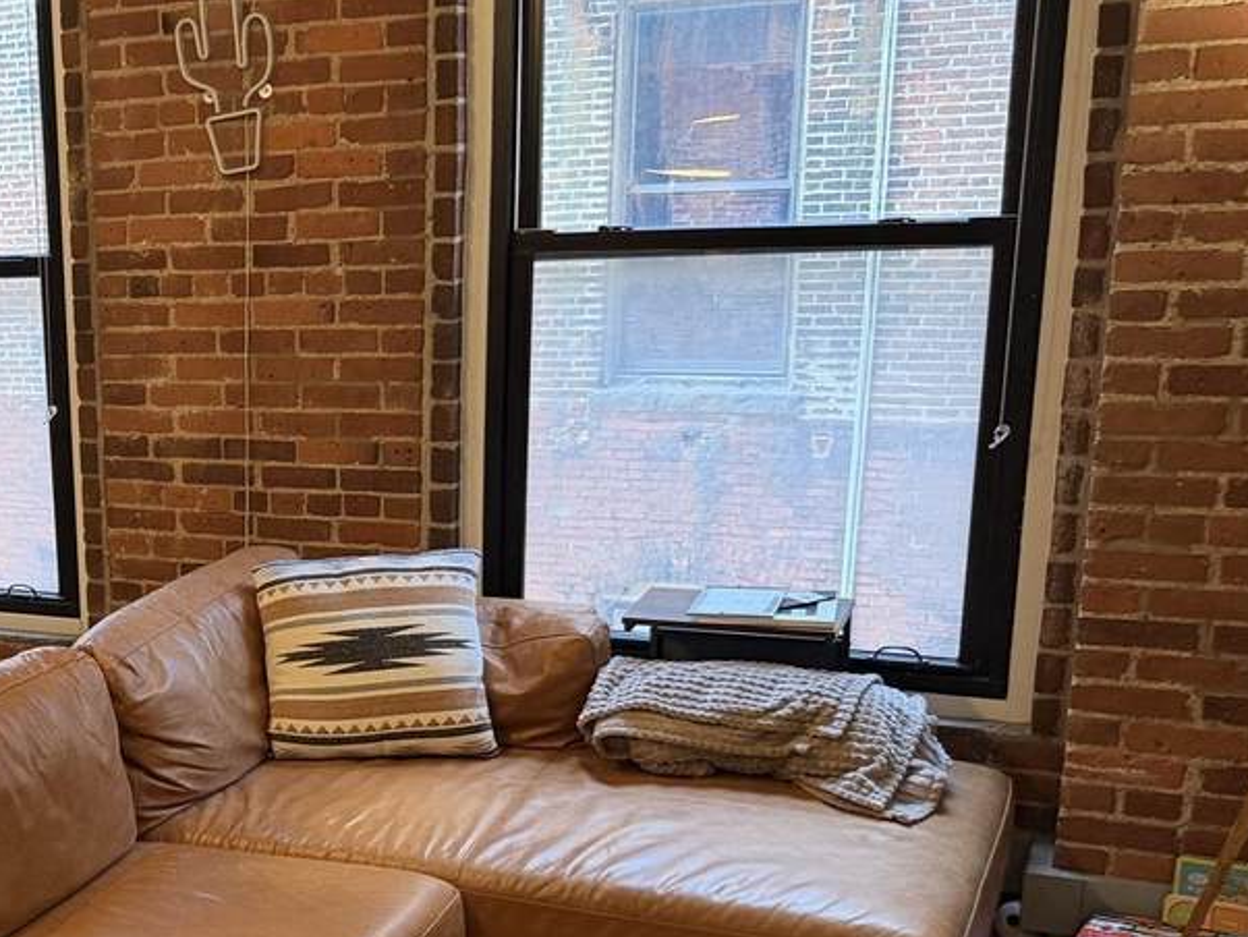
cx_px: -23
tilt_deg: -15.2
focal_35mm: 51
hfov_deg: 33.9
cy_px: 659
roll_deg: +4.0
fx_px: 1839
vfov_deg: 28.3
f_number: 1.78
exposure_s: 1/60
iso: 320
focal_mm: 6.76
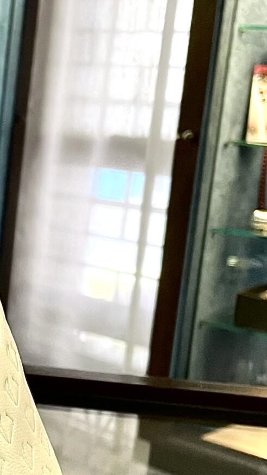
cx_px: -209
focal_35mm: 83
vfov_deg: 25.5
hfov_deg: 13.2
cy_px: 292
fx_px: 1046
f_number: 1.6
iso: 100
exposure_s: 1/50
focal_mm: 4.2
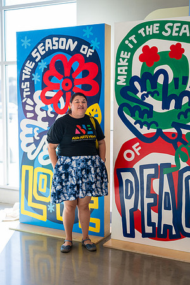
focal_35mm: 50
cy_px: 142
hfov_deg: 27.0
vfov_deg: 39.6
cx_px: 95
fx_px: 396
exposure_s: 1/1250
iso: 400
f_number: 1.4
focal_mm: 50
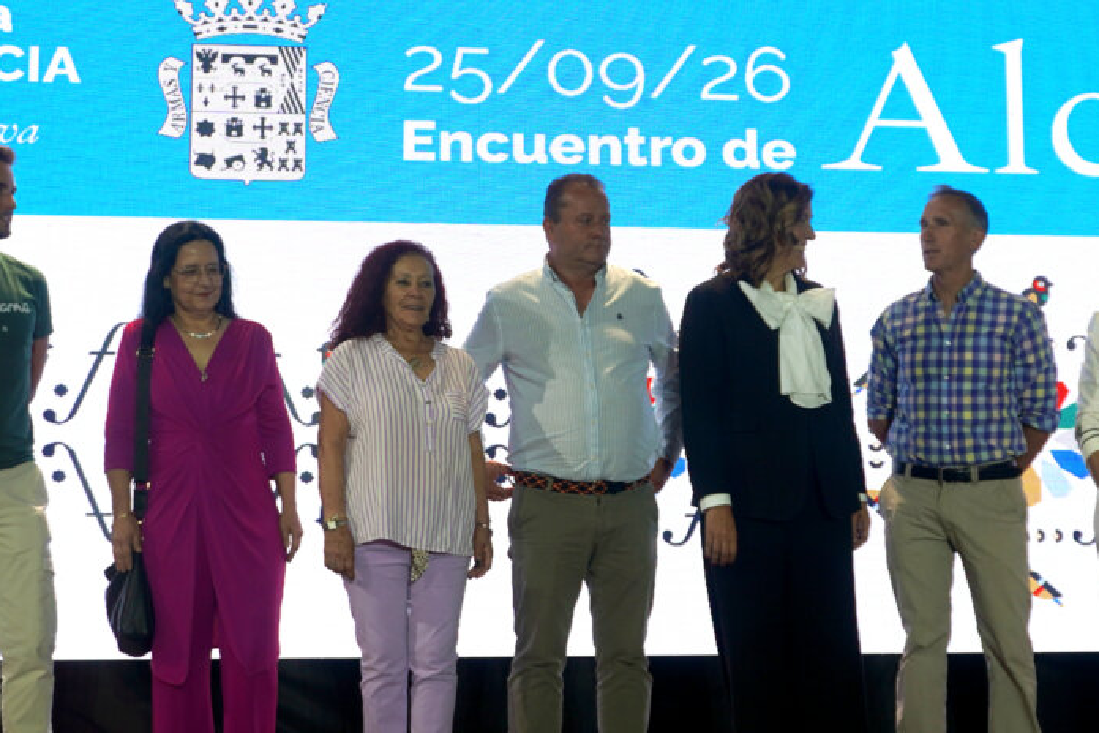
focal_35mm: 69
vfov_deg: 19.8
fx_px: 2104
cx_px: 628
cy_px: 370
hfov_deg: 29.2
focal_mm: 25
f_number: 4.5
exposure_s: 1/160
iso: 100
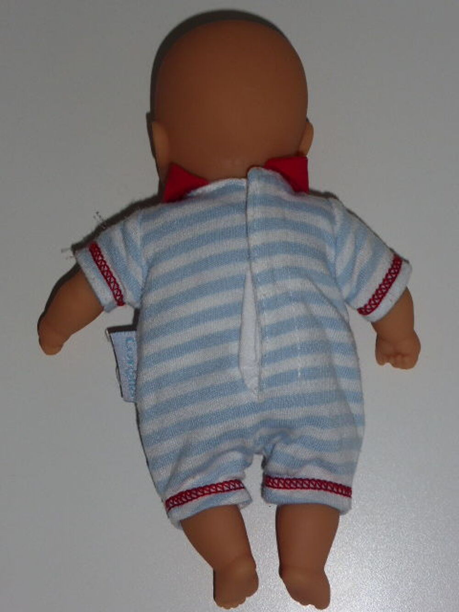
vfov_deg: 24.7
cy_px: 306
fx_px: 1396
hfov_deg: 18.7
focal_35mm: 79
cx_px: 230
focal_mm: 13.3
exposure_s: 1/60
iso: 100
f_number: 5
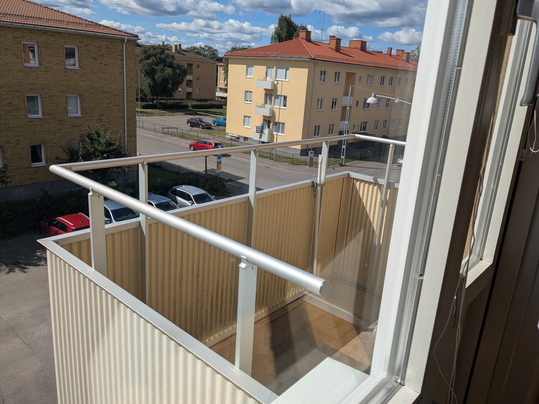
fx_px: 420
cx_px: 270
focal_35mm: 27
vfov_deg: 51.4
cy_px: 202
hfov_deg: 65.3
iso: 61
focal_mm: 4.38
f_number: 1.73
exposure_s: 1/7812
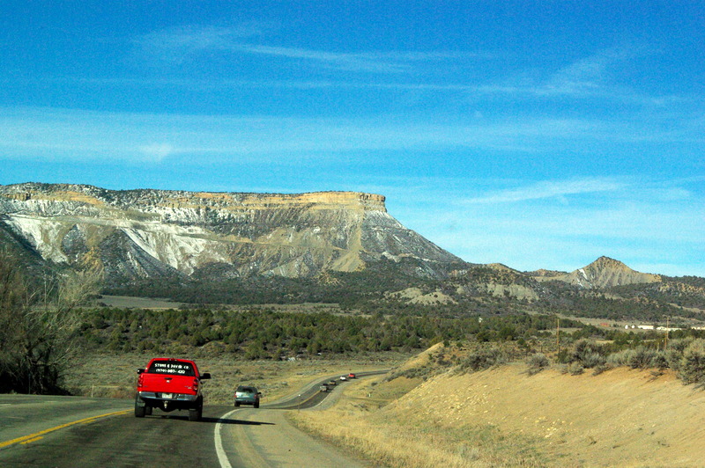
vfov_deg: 18.2
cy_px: 234
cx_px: 352
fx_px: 1468
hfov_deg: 27.0
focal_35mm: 75
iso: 1600
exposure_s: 1/1000
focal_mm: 50
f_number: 19
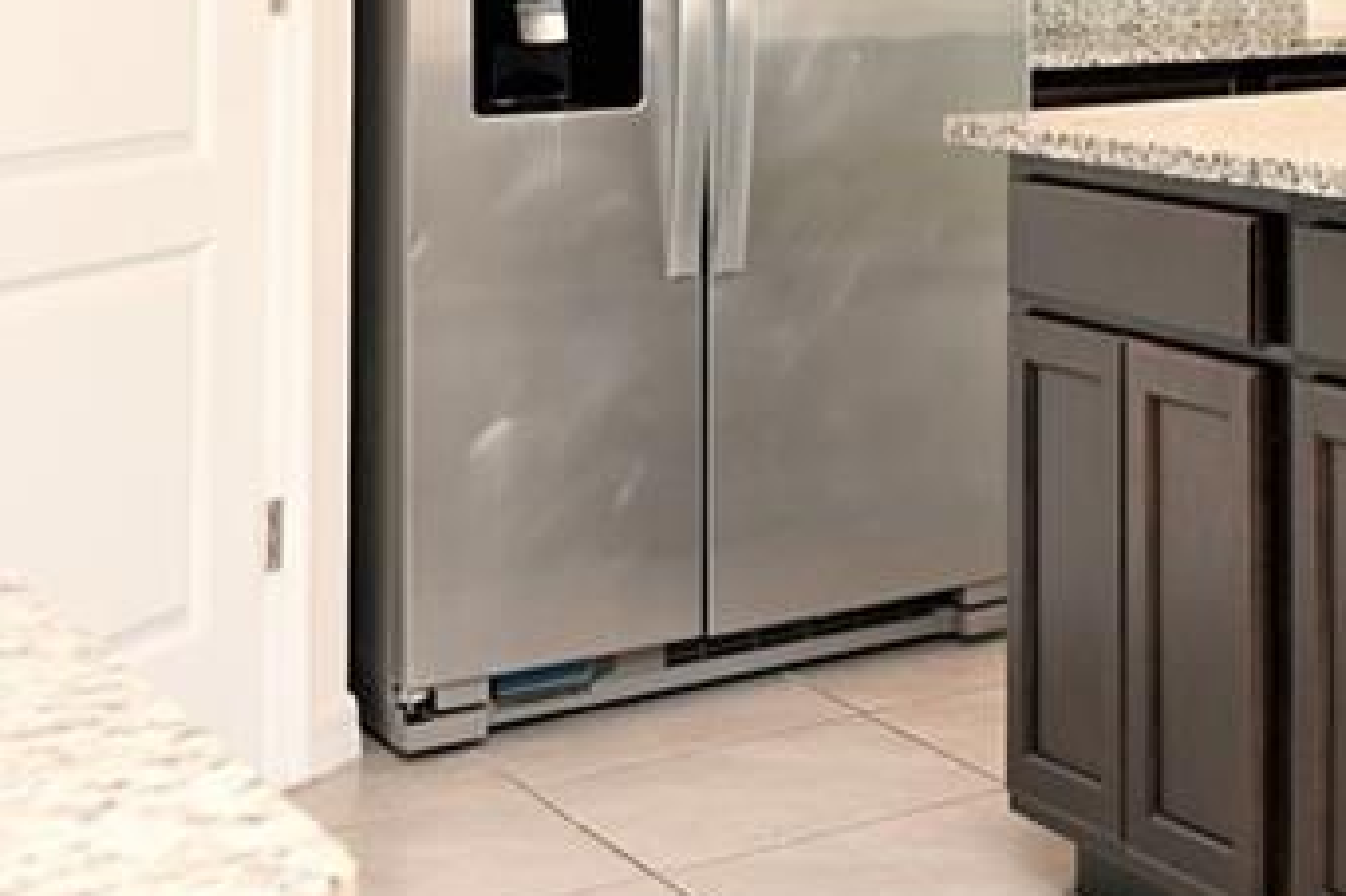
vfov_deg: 17.2
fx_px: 2803
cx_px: 1891
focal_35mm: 75
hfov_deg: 23.0
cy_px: -233
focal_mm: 16
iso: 280
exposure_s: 1/60
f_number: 4
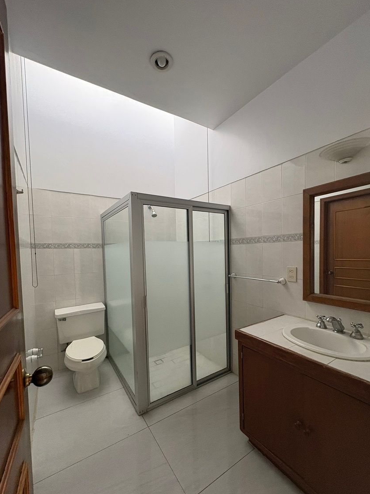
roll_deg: +0.8
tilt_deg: -1.7
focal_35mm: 15
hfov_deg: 81.7
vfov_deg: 98.1
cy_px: 261
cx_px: 196
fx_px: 214
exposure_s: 1/60
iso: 320
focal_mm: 2.22
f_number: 2.2
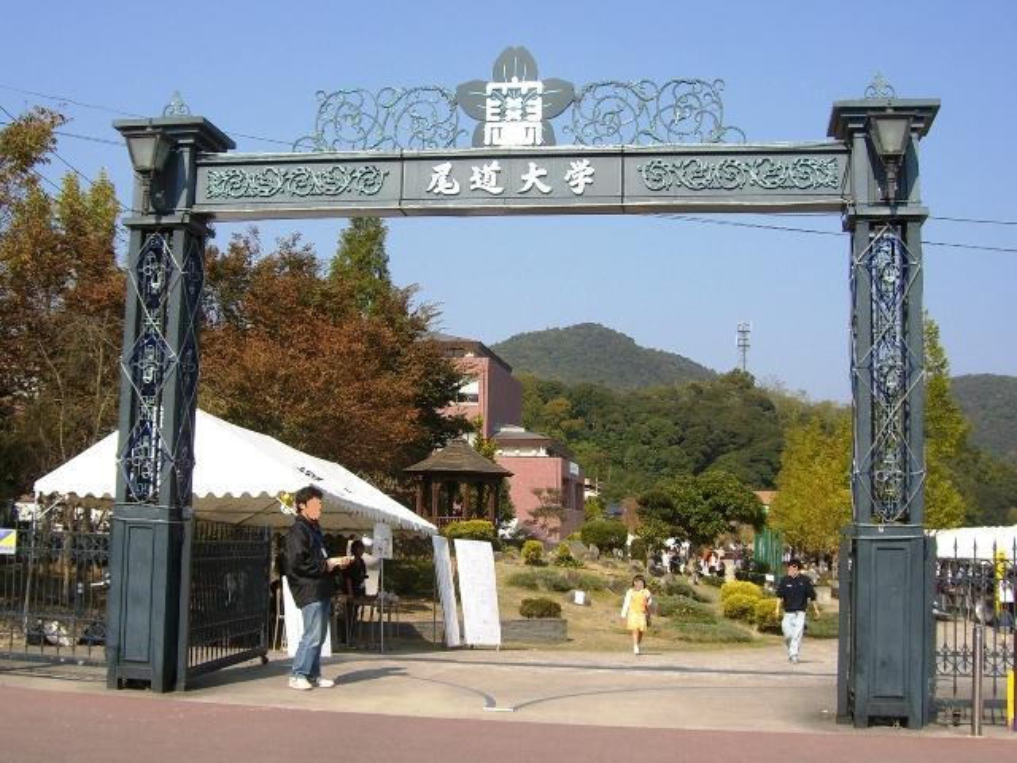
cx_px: 508
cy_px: 382
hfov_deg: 49.0
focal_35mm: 38
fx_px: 1116
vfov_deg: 37.7
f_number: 4.3
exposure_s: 1/640
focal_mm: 6.2
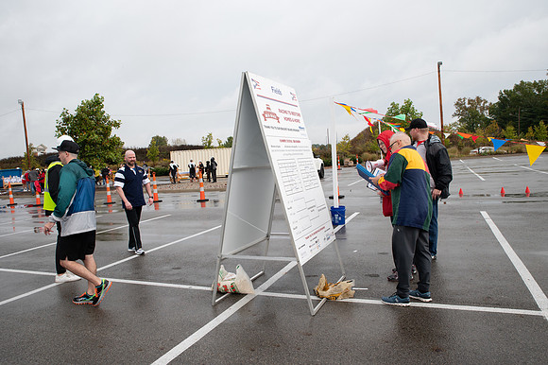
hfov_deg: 66.8
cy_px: 182
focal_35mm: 27
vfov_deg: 47.4
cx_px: 274
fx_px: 416
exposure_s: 1/500
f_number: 7.1
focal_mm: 26
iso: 400
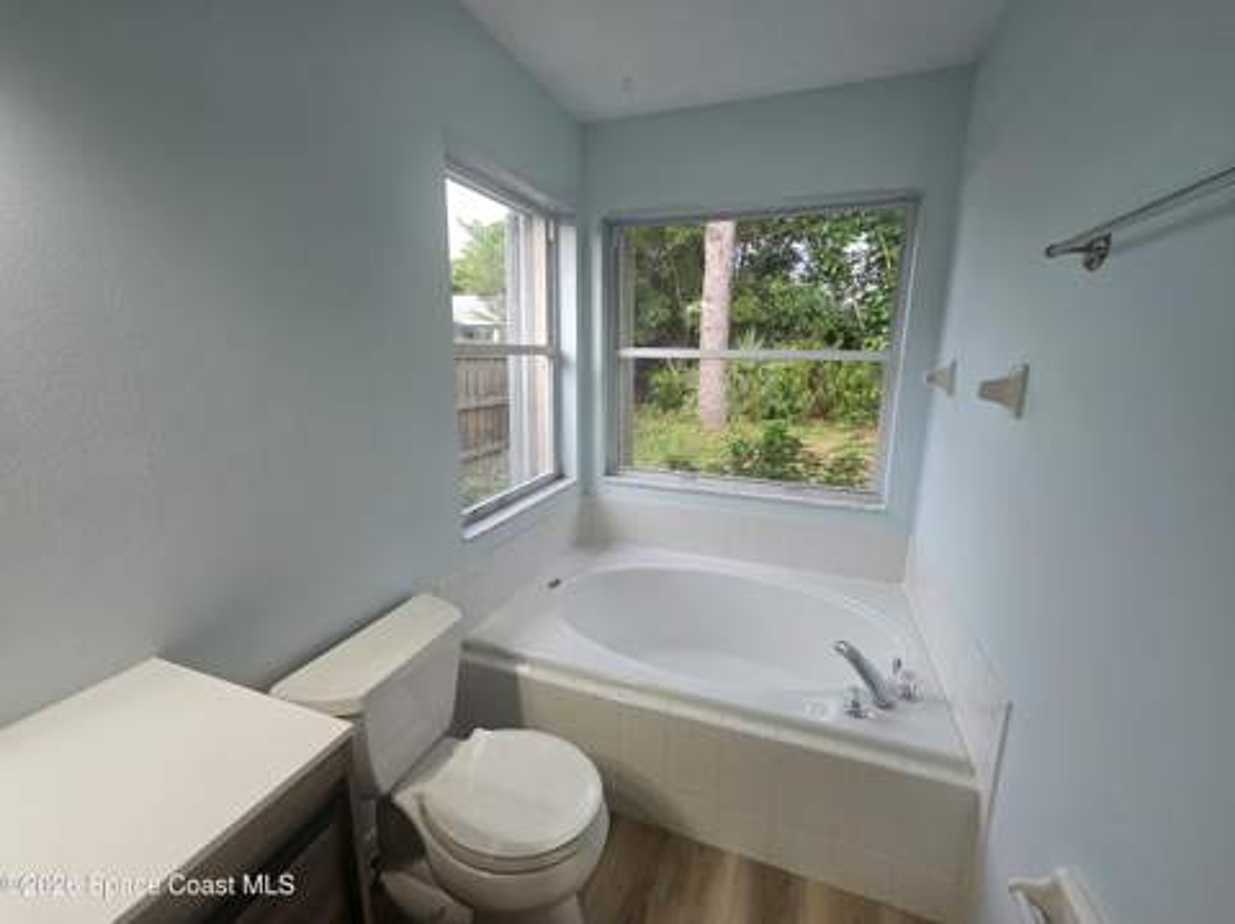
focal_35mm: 13
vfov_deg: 89.8
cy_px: 462
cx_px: 618
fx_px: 463
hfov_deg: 106.2
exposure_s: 1/60
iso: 64
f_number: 2.2
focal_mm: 2.2
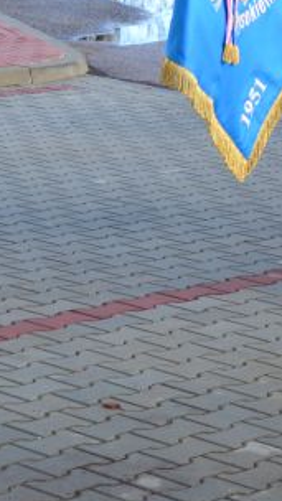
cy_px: 62
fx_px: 2193
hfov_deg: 7.3
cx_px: 317
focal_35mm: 165
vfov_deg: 12.9
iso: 200
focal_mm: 32
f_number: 4.8
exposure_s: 1/100
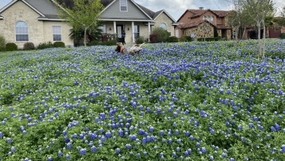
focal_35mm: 29
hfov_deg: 66.1
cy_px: 60
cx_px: 142
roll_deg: +0.8
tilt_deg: -1.9
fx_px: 219
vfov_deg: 39.9
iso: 32
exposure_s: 1/1901
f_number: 1.8
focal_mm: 4.25
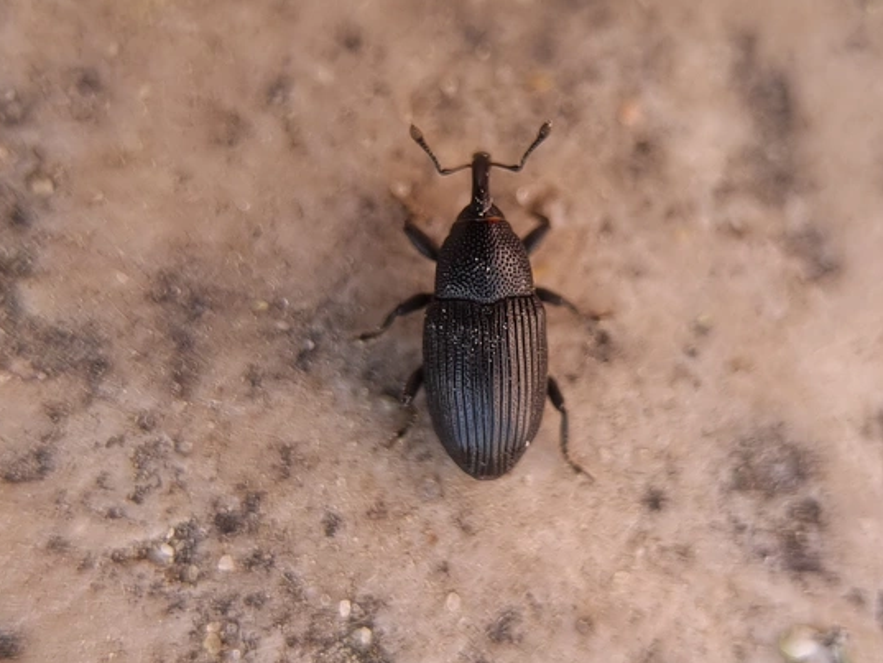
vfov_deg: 45.5
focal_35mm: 31
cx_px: 465
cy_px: 322
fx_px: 791
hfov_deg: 58.3
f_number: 1.8
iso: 50
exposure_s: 1/286
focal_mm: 5.4
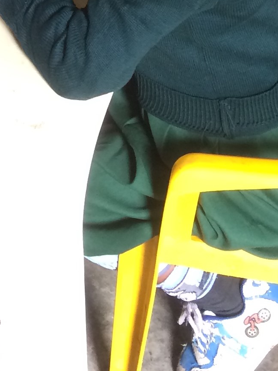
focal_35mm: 109
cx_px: -120
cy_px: -304
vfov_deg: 15.4
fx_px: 1167
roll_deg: +1.1
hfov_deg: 13.0
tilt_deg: -25.7
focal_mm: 4.15
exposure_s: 1/33
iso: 125
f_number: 2.2
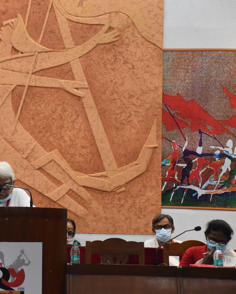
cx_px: 32
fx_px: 1386
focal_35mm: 159
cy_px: 147
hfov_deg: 9.7
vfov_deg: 12.2
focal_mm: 75
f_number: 5
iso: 3200
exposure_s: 1/60
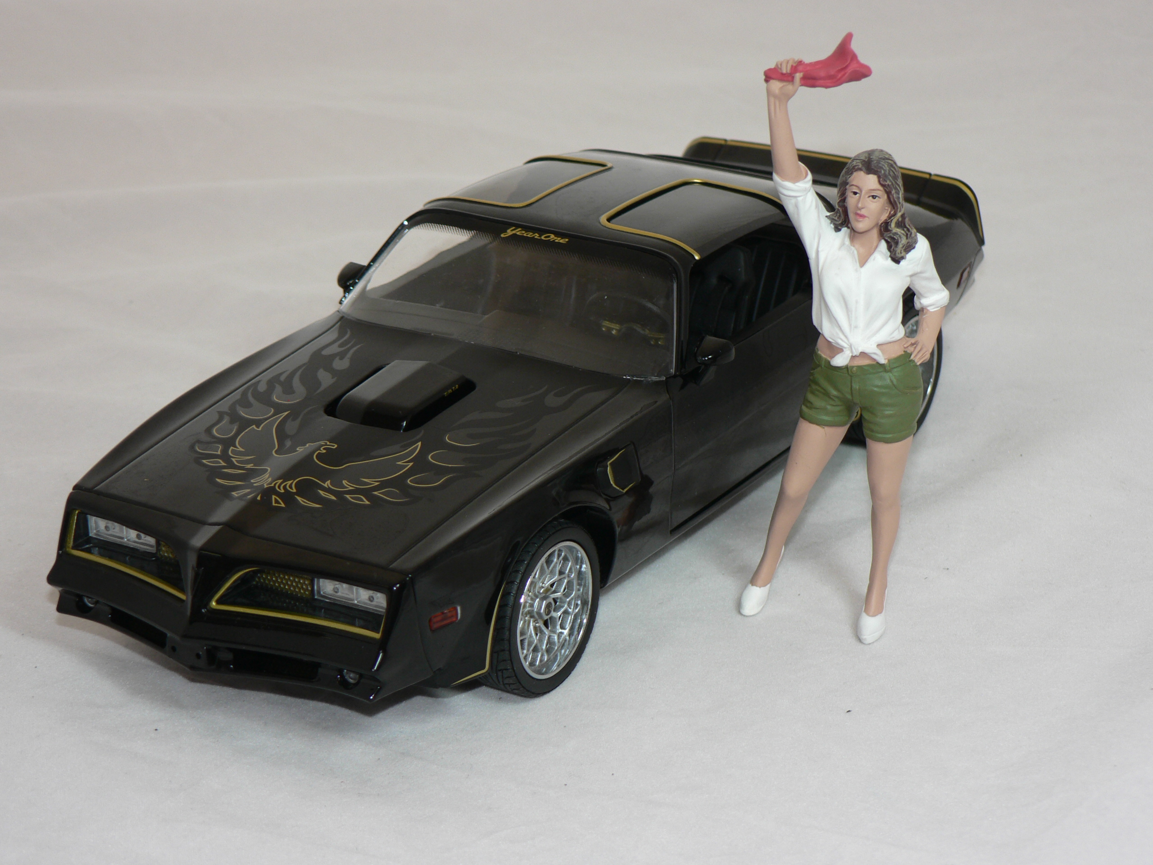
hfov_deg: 21.5
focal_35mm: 91
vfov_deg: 16.2
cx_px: 576
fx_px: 3031
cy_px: 432
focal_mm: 15.2
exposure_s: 1/60
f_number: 3.2
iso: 80
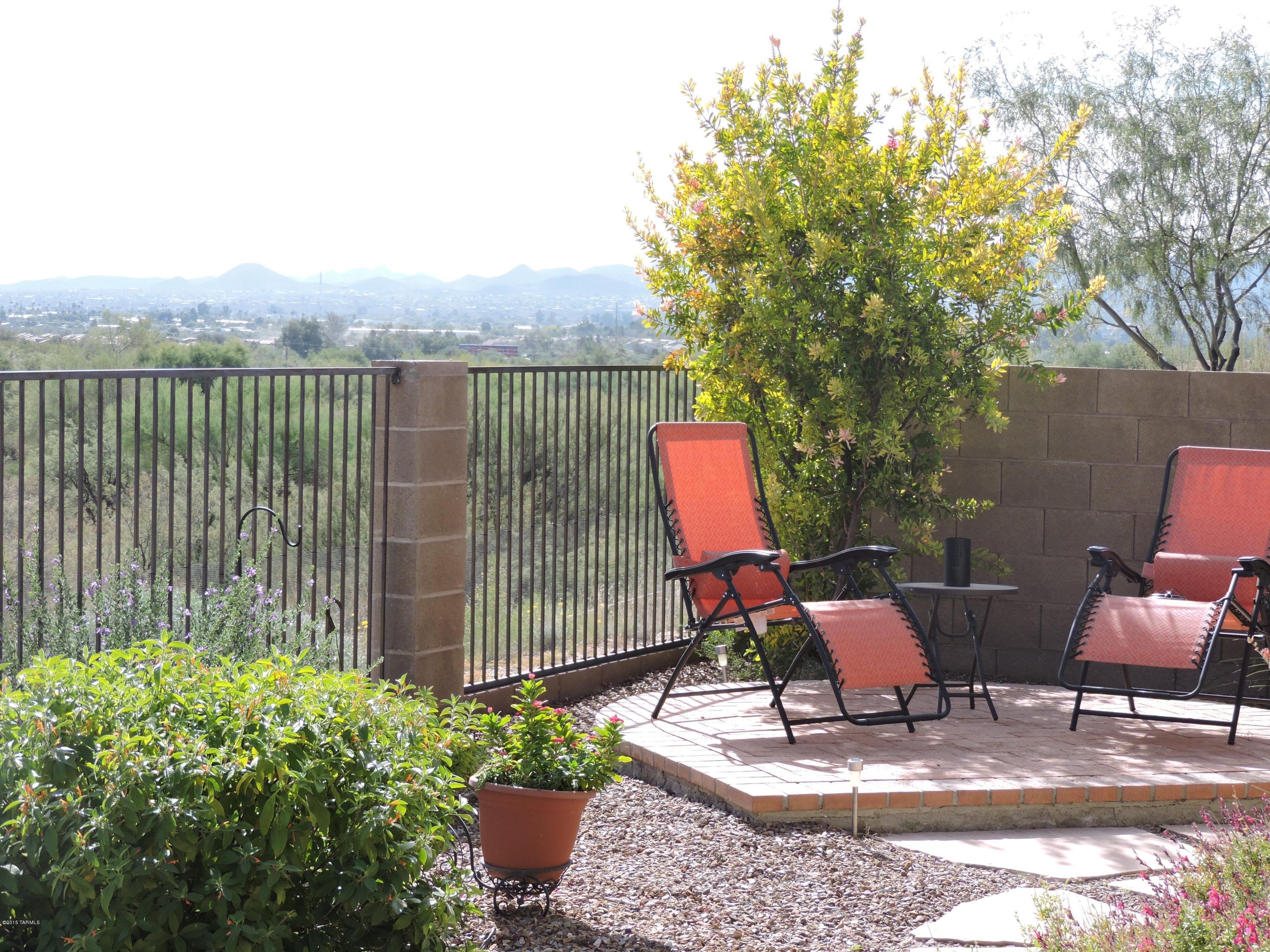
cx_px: 635
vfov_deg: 17.4
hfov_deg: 23.0
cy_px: 476
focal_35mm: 85
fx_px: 3119
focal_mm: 15.2
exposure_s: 1/320
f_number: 4
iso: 100
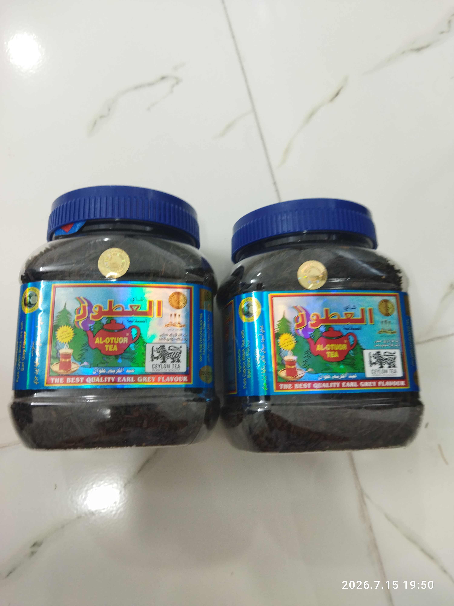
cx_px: 227
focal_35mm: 27
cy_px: 303
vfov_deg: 65.3
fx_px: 472
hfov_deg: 51.4
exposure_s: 1/50
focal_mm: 4.71
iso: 118
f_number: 1.79
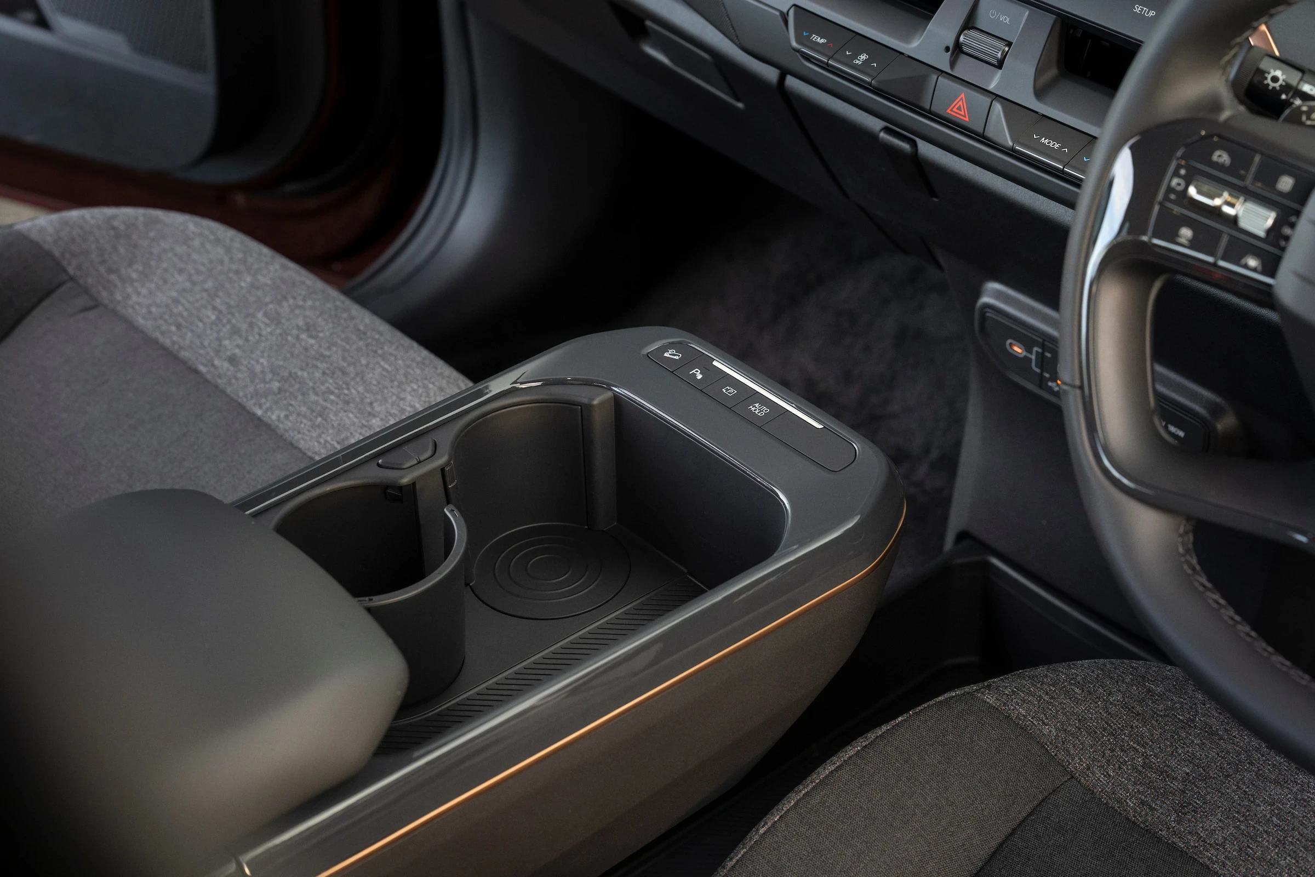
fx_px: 2447
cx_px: 658
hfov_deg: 30.1
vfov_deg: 20.3
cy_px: 438
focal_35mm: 67
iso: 1000
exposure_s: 1/80
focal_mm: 67
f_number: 6.3
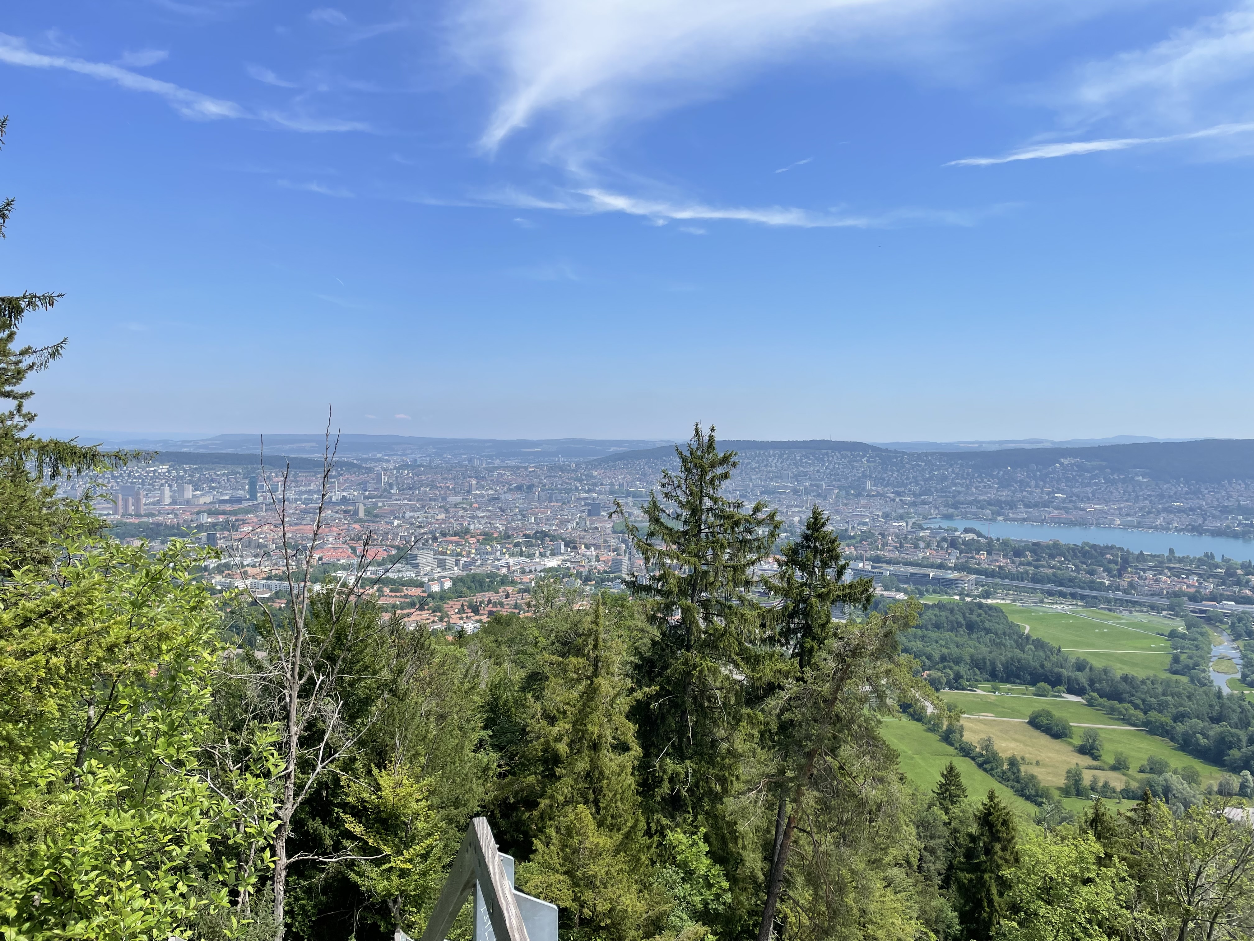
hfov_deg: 67.3
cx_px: 627
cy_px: 470
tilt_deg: +0.7
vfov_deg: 53.1
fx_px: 942
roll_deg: +0.6
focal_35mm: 26
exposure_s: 1/3509
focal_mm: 4.2
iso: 32
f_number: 1.6
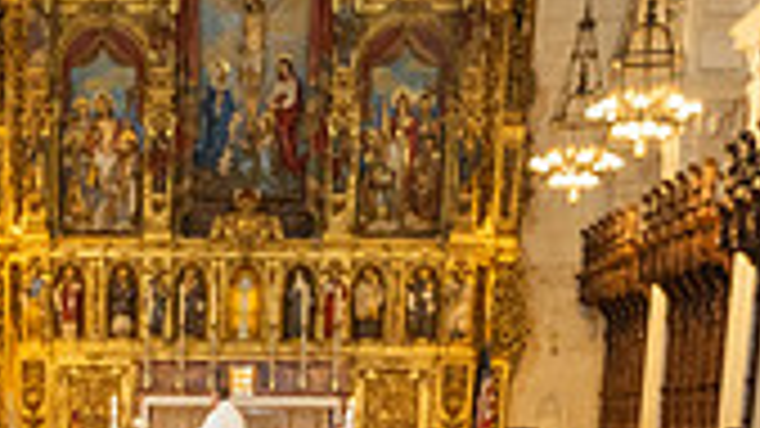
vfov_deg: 12.3
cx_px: 117
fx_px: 1773
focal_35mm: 88
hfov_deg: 23.7
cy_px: 831
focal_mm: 24
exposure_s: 1/125
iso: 800
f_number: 2.8
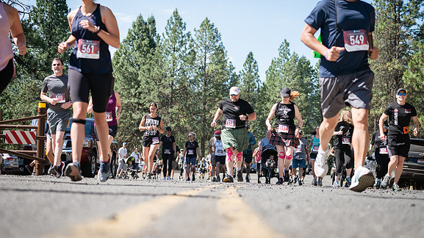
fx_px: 877
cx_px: 212
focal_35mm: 78
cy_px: 97
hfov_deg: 27.2
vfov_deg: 15.5
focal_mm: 74
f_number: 4
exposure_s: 1/500
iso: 125
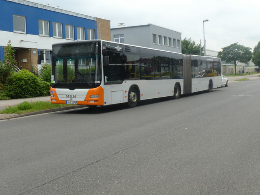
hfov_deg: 46.8
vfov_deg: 36.0
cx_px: 130
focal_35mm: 40
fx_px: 300
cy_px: 98
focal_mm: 7.2
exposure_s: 1/80
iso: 125
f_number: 3.8
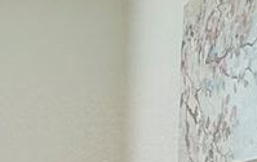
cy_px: 227
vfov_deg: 13.9
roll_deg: -0.8
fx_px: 631
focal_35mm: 90
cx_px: -338
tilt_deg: -1.5
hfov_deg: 15.1
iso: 64
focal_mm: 2.22
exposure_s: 1/242
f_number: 2.2
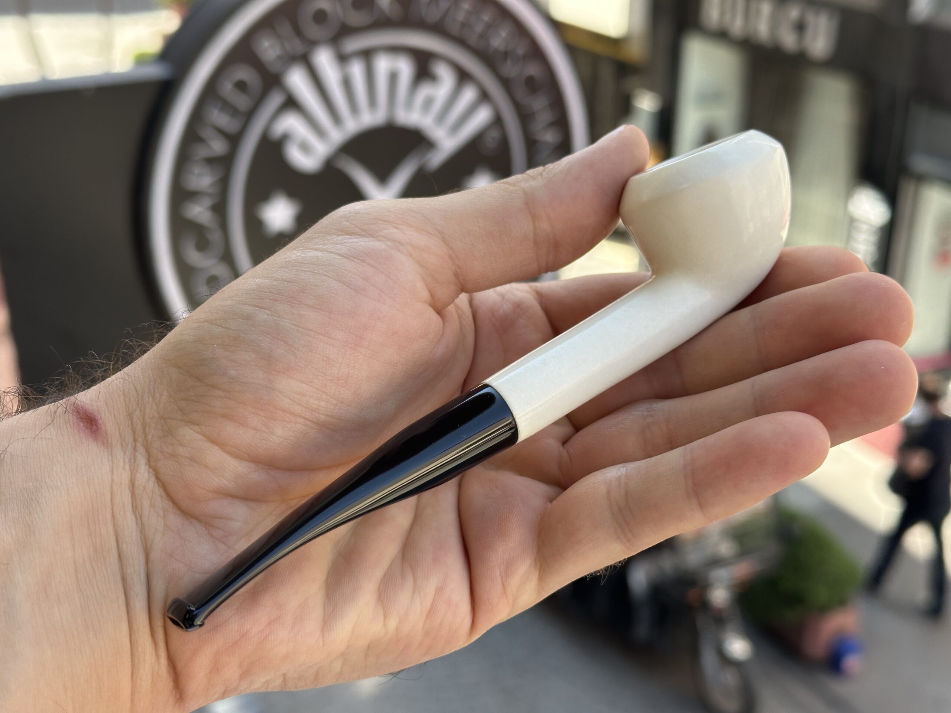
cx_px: 476
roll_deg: -0.5
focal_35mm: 48
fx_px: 1319
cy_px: 356
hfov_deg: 39.7
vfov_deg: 30.3
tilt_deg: -24.3
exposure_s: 1/503
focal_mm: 6.86
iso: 64
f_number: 1.78
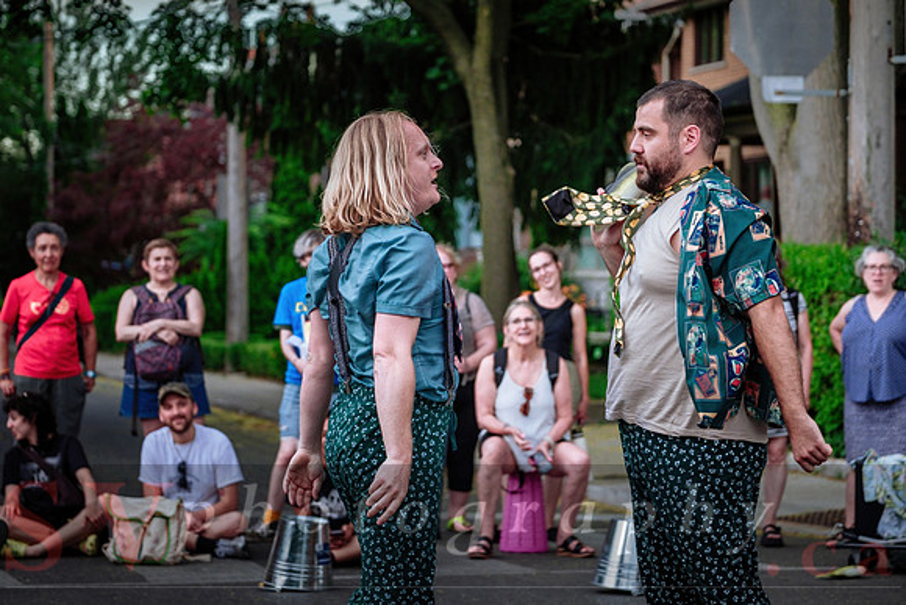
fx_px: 2544
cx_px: 441
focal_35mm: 101
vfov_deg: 13.6
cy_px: 294
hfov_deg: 20.2
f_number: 2.8
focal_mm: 63.4
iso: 500
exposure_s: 1/250
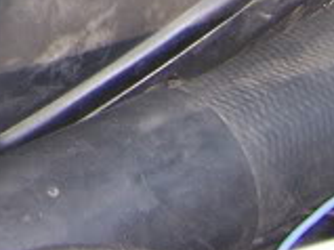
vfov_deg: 8.2
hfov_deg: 10.4
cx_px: -437
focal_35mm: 166
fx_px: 1600
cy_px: -372
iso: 80
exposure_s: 1/60
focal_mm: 5.5
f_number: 2.8
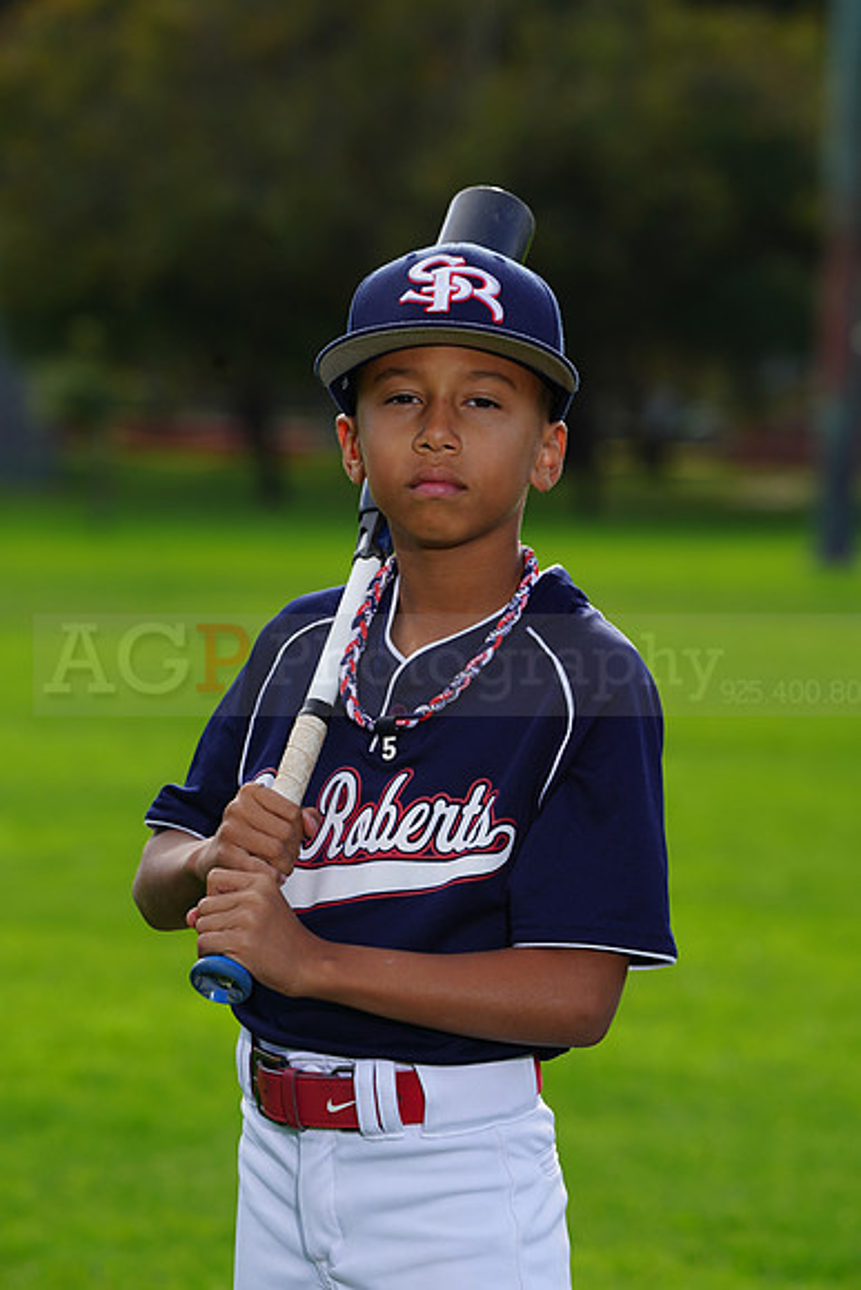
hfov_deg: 5.9
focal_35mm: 232
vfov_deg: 8.9
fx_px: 8317
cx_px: 430
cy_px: 645
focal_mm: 232
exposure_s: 1/250
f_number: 8
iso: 200
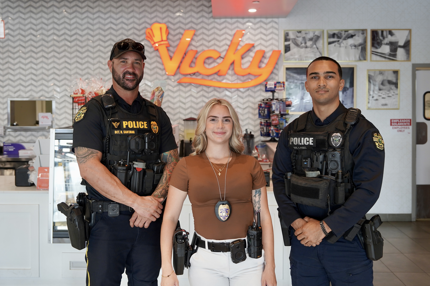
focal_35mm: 36
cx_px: 215
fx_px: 430
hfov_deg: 53.1
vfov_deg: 36.9
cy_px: 143
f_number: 4
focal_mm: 36
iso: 800
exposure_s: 1/160
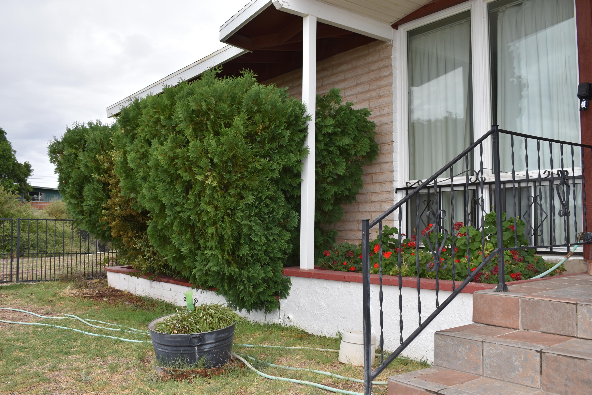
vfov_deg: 40.0
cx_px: 296
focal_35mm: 33
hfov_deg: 57.2
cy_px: 198
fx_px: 543
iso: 100
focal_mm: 22
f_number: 7.1
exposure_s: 1/200
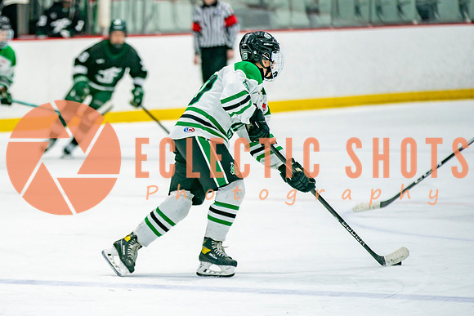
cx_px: 100
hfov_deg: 6.4
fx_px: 4225
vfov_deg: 4.3
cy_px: 175
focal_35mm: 321
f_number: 3.2
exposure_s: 1/640
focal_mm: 200
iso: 500
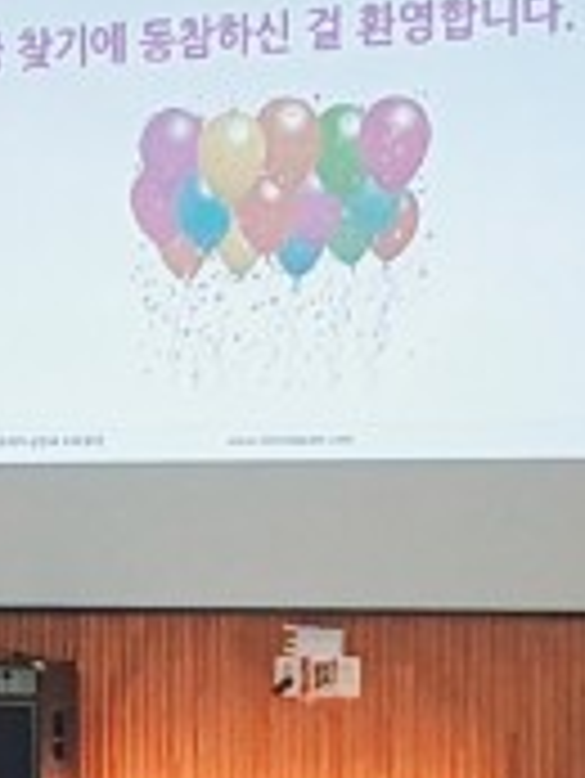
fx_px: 4321
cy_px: 697
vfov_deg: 10.2
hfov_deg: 6.7
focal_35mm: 192
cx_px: -1458
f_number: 2.4
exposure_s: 1/60.2
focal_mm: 4.32
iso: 160
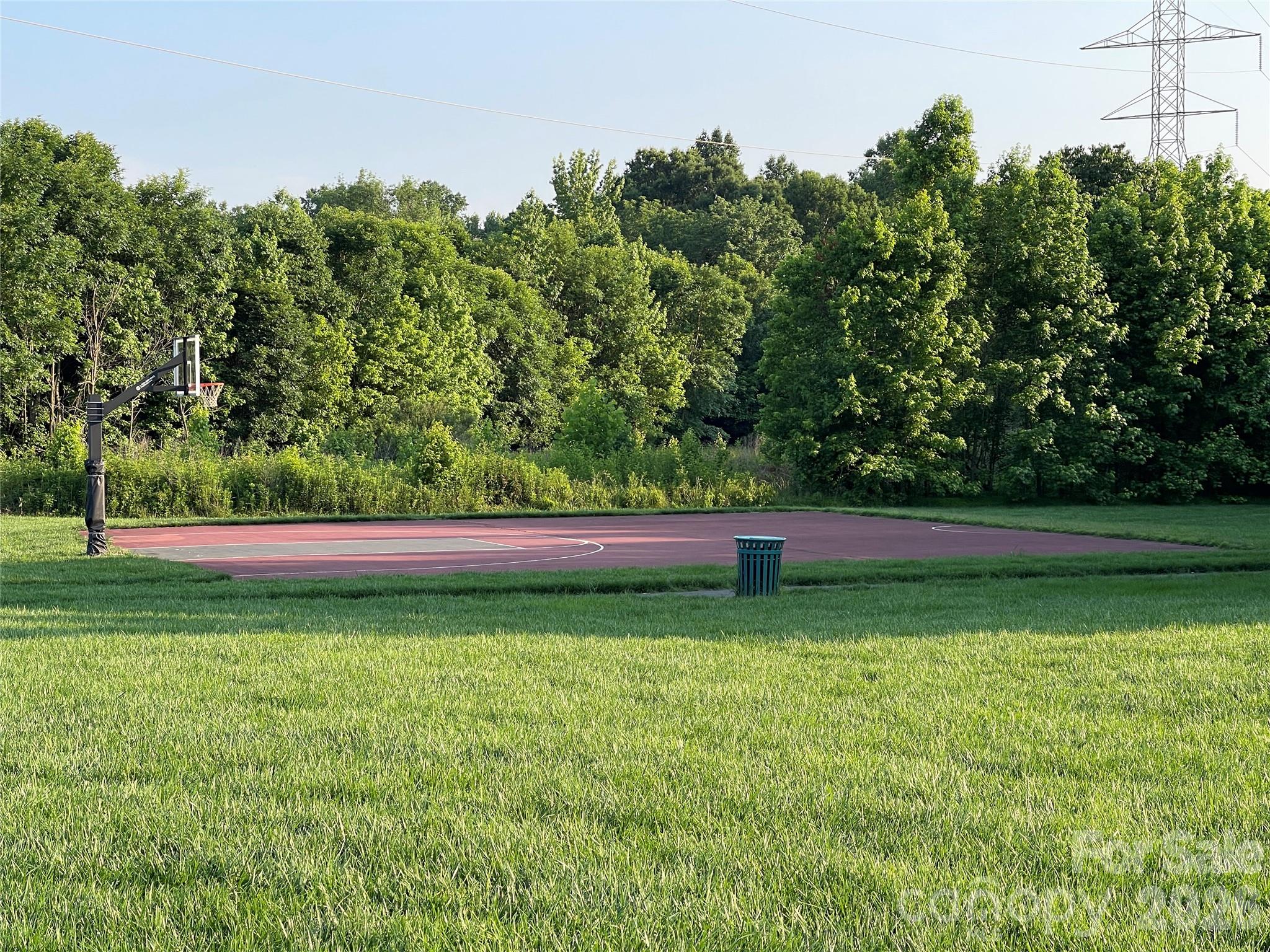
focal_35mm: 64
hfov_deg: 30.3
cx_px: 635
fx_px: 2348
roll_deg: +0.7
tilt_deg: -2.0
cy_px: 476
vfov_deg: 22.9
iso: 20
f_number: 2.2
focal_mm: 7.5
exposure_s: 1/326
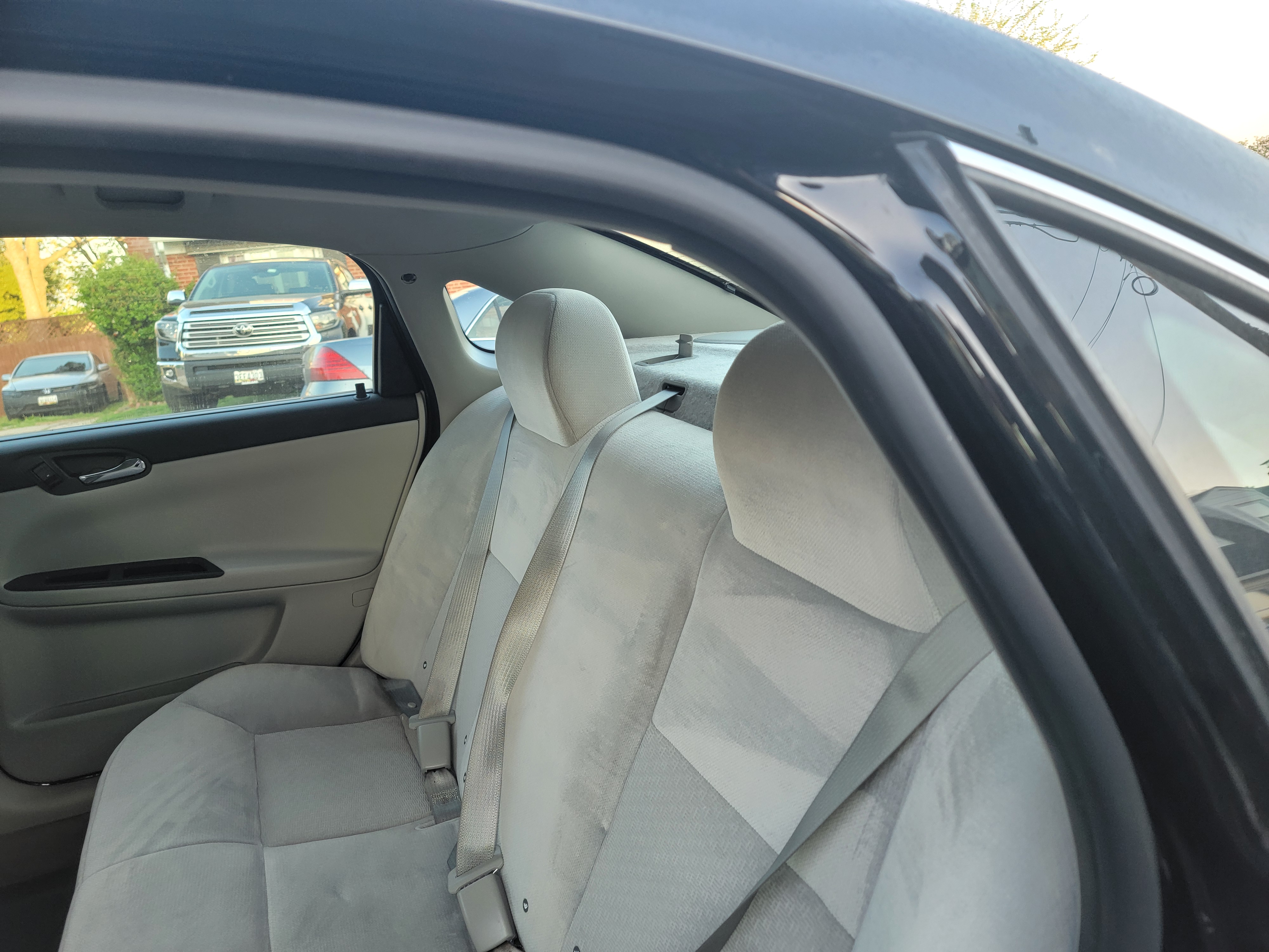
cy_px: 476
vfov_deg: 56.8
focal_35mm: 24
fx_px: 880
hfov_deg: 71.6
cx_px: 634
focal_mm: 6.7
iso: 64
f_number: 1.8
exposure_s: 1/120
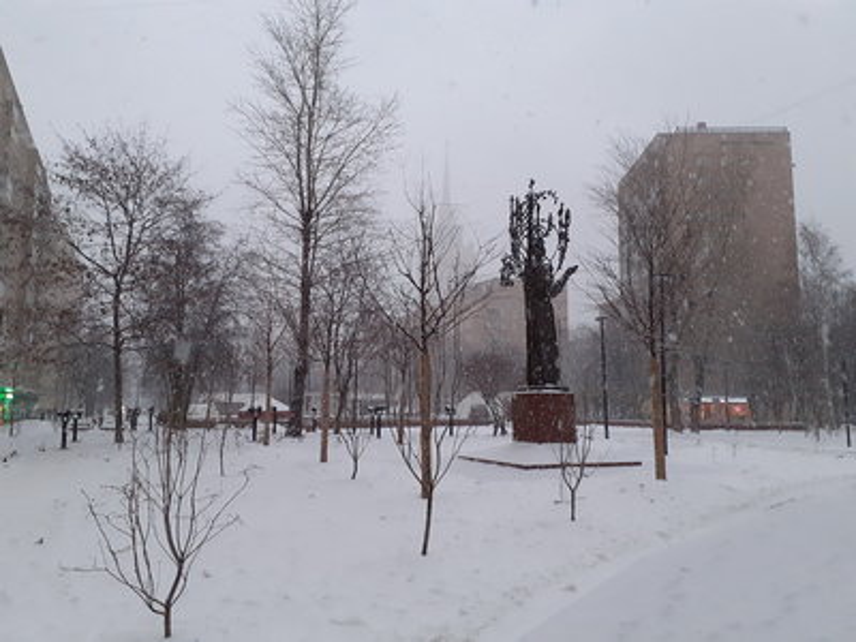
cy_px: 321
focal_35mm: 27
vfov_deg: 51.4
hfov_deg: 65.3
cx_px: 428
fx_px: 668
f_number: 1.9
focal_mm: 3.6
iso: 200
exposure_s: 1/50
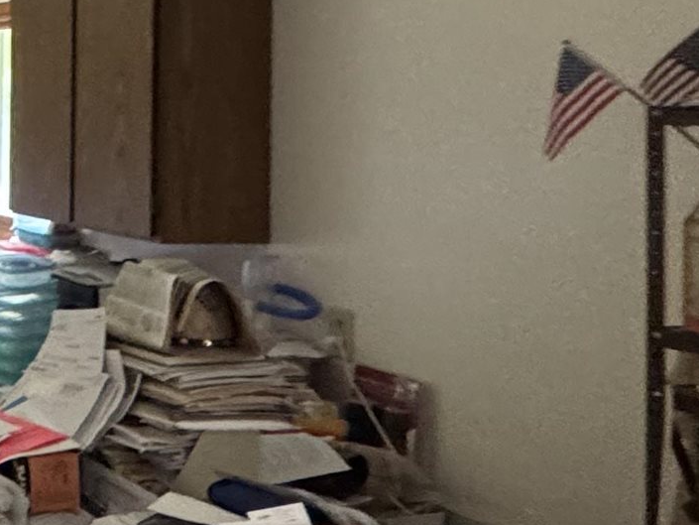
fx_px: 1232
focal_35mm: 61
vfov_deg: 23.5
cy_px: 67
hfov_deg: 23.8
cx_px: -400
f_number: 2.2
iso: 640
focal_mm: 2.22
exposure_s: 1/60
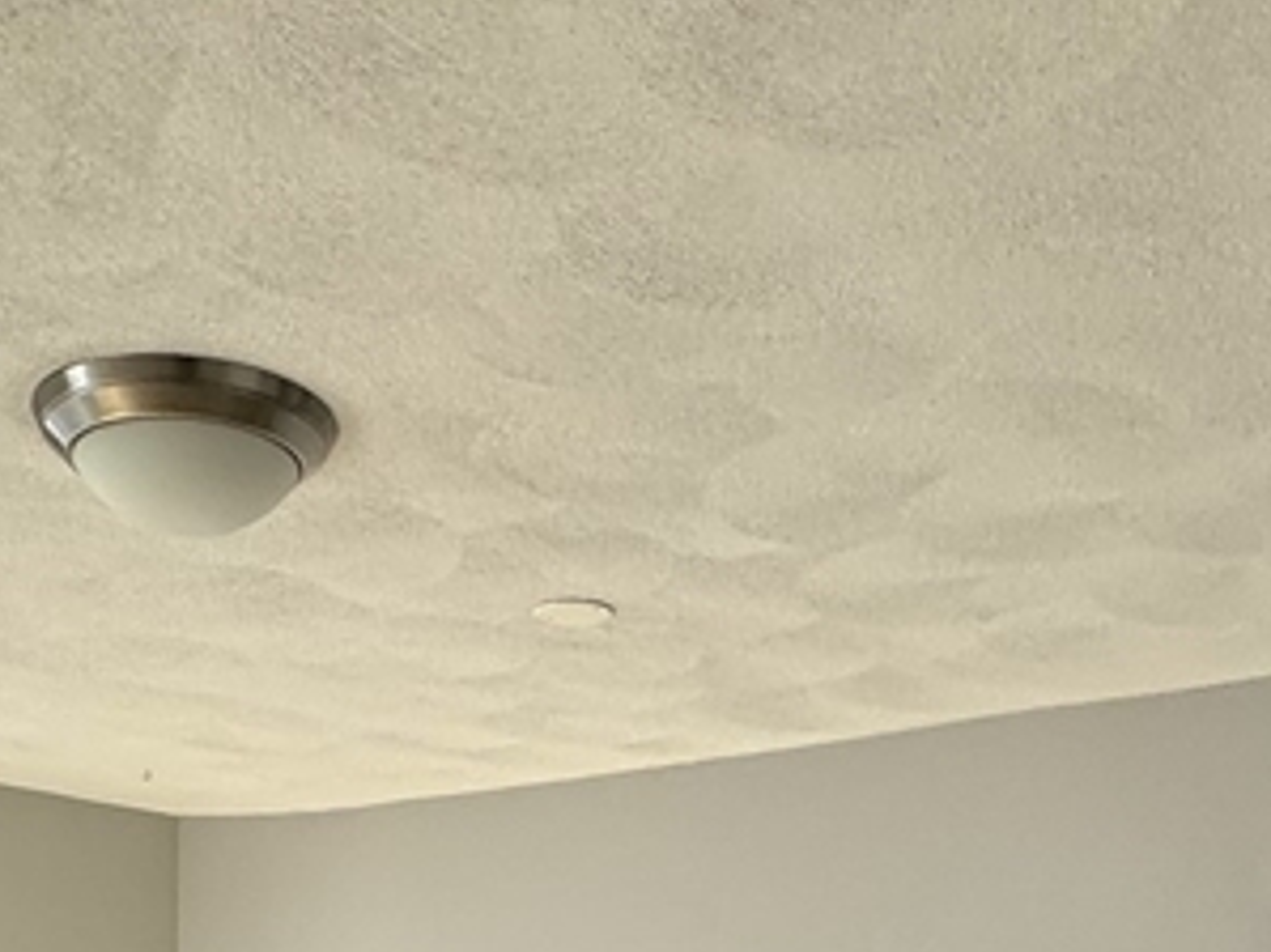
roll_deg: -1.1
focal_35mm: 48
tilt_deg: -5.8
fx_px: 1762
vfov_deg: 24.5
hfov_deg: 39.4
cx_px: 463
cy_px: 1377
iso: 40
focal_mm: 2.22
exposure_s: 1/161
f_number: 2.2
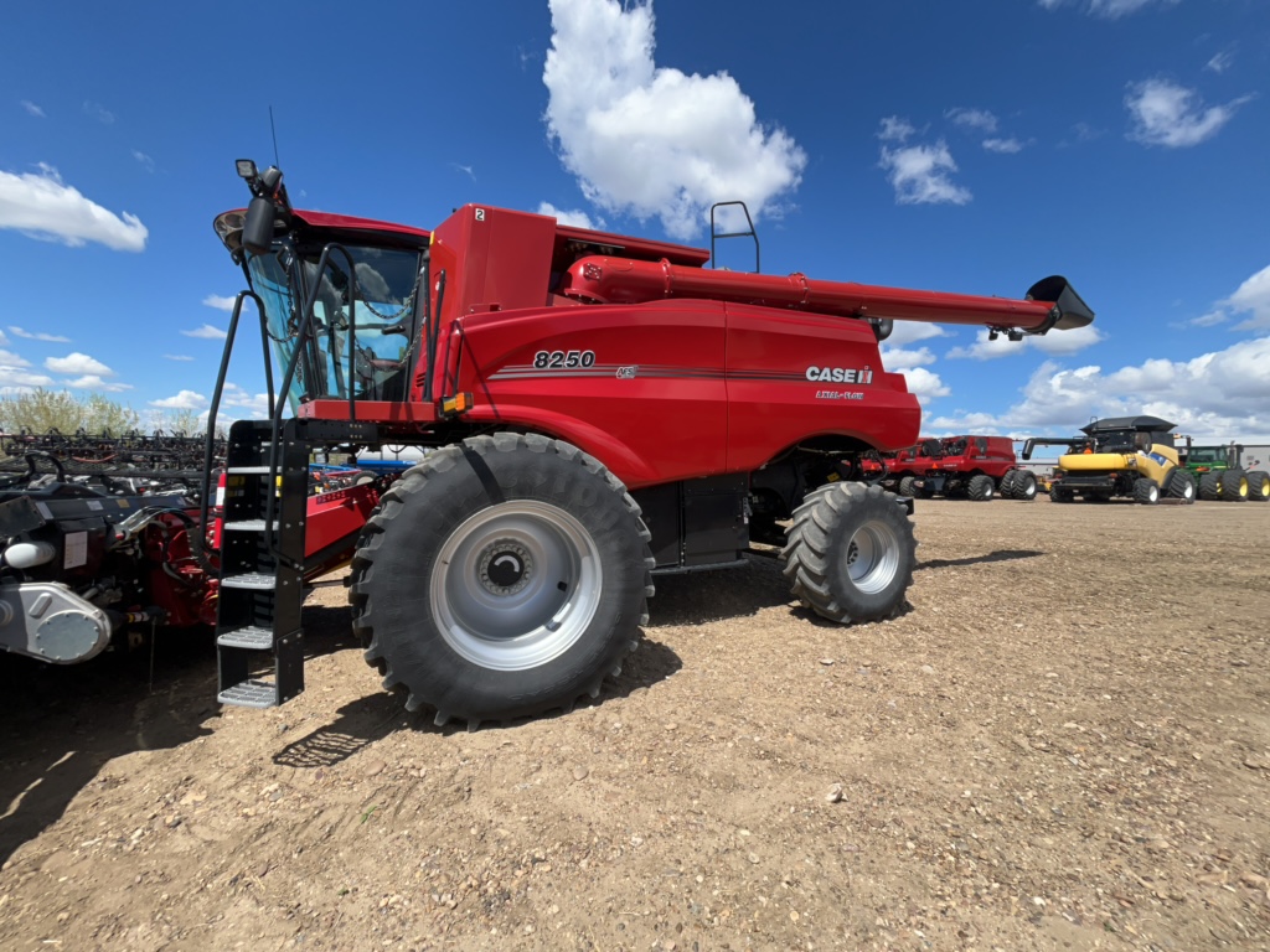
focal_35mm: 13
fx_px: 477
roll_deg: -3.1
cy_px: 476
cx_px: 635
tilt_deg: -1.2
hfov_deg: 106.2
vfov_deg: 89.9
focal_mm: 1.54
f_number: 2.4
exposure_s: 1/641
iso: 32
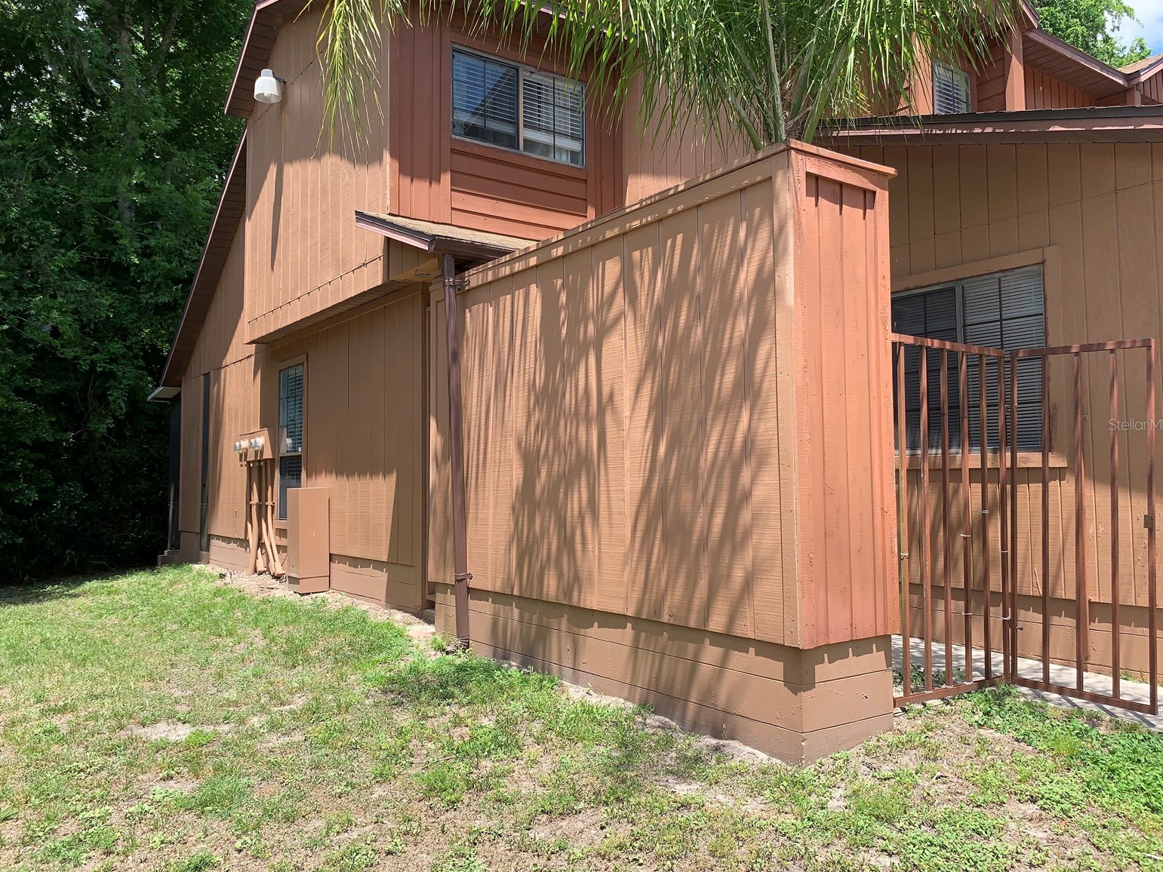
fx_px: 907
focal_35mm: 27
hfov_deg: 65.3
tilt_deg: +2.8
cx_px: 576
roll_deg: +0.0
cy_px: 424
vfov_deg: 51.4
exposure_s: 1/706
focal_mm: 4.25
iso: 25
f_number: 1.8
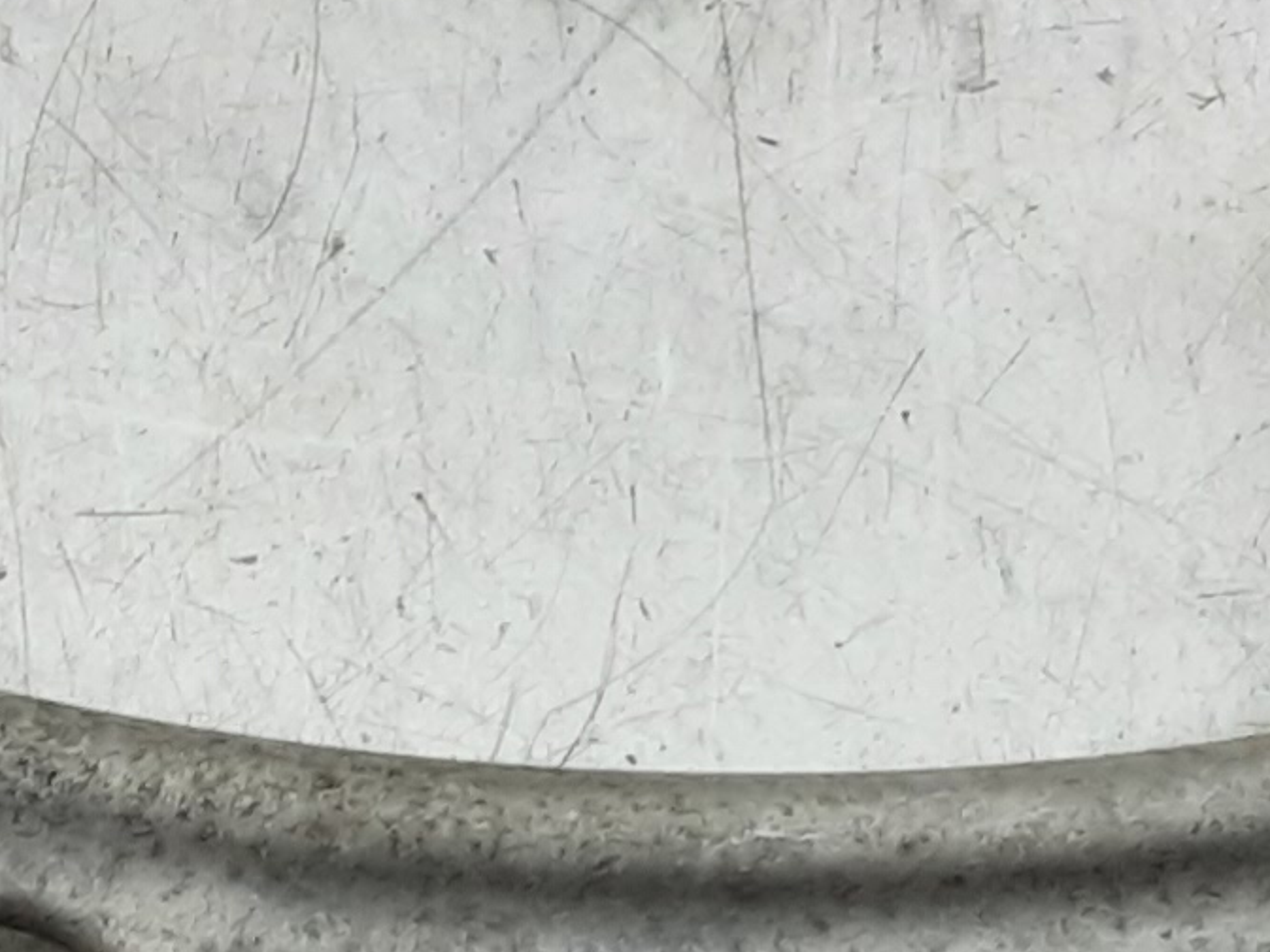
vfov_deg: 11.3
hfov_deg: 14.9
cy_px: 665
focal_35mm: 131
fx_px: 4807
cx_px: 170
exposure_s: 1/50
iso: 80
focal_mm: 2.91
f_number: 1.9
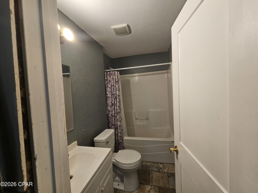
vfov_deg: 89.9
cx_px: 129
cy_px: 96
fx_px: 97
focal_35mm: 13
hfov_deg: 106.2
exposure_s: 1/60
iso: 125
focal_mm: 2.2
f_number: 2.2
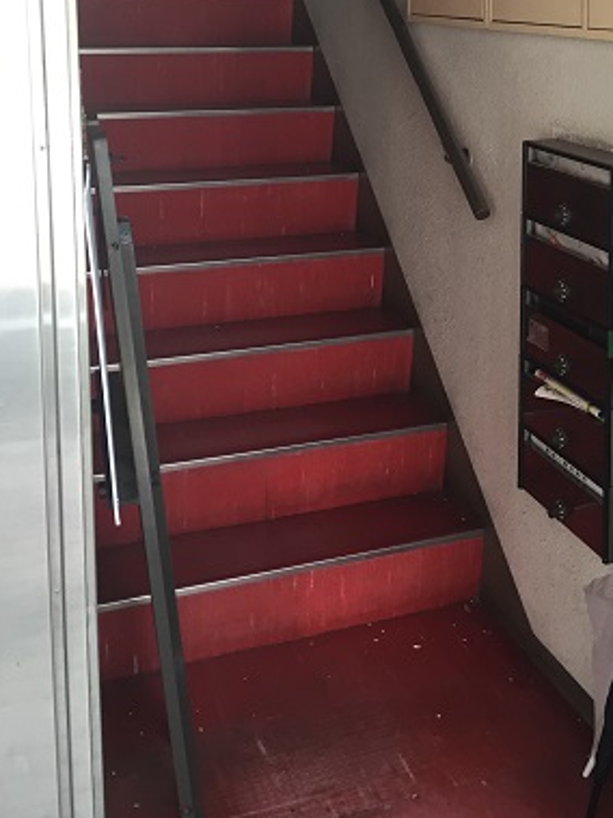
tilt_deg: -7.5
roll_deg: -1.1
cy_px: 147
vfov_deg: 37.3
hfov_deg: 29.3
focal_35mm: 49
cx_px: 451
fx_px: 1158
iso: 32
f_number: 2.2
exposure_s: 1/30
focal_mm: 4.15
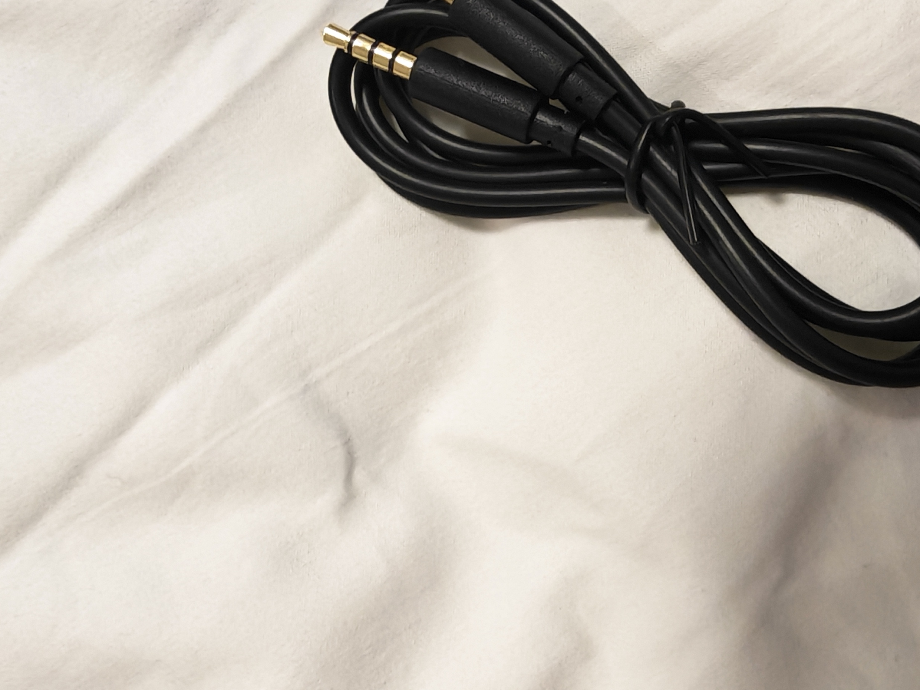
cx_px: 671
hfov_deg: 46.4
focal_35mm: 39
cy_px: 147
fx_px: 1037
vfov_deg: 35.7
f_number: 2
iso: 250
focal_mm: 1.82
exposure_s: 1/33
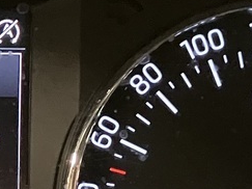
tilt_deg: -20.7
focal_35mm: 166
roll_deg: -0.5
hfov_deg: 11.6
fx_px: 1208
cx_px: -78
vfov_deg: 8.9
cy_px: 163
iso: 640
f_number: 1.8
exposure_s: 1/20
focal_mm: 3.99
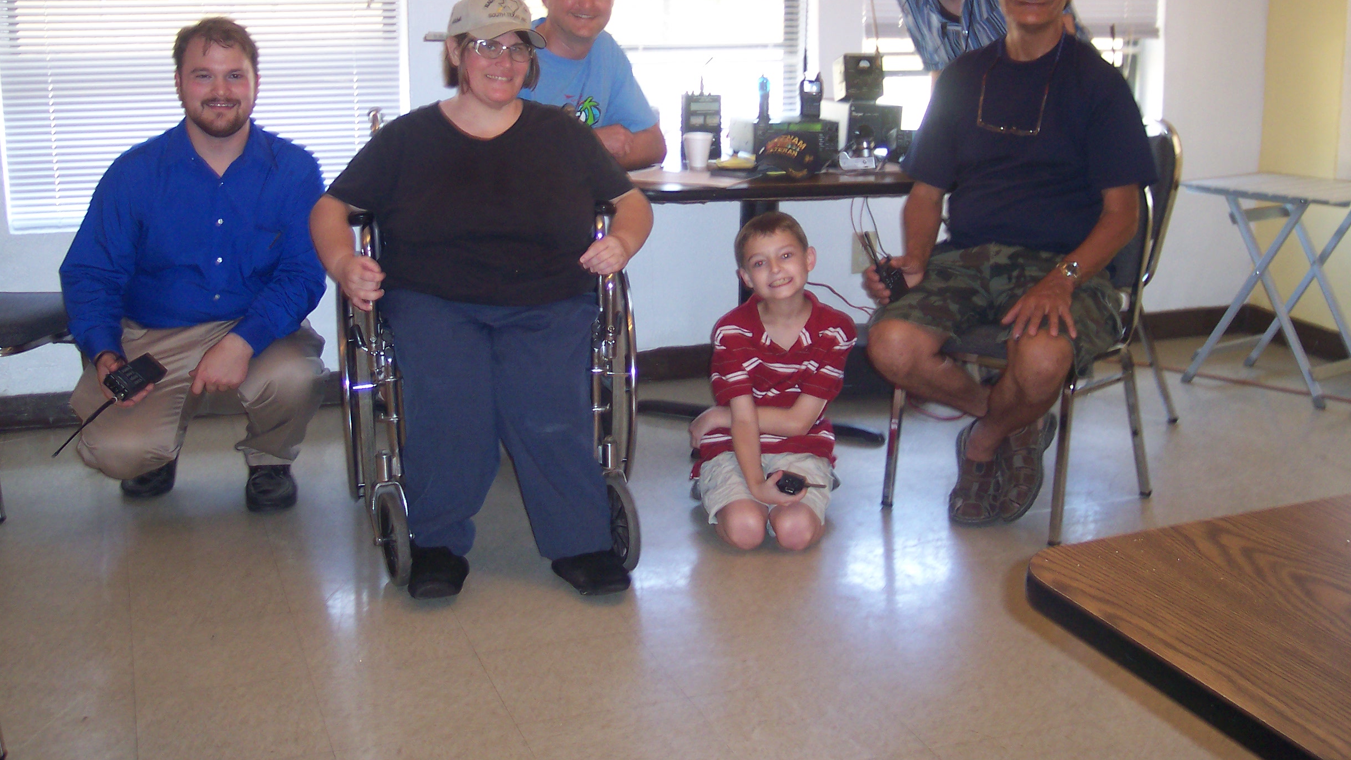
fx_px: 1576
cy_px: 253
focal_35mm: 44
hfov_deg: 46.4
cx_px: 637
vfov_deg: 27.0
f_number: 2.8
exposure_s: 1/30
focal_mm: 8
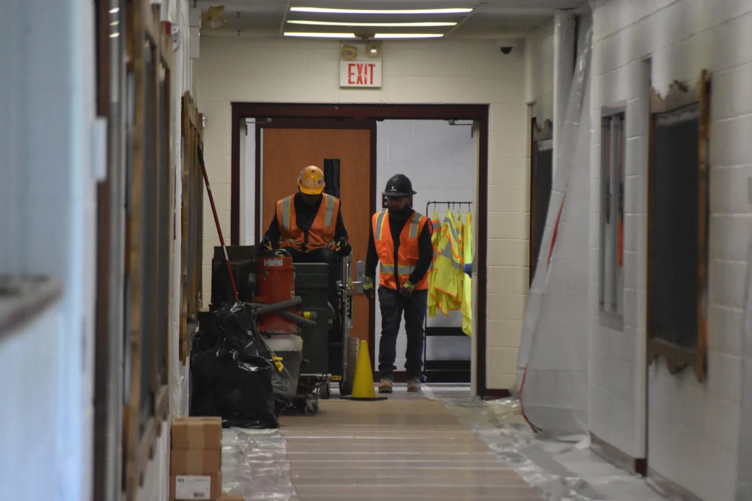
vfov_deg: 4.6
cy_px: 250
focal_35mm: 300
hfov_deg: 6.9
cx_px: 376
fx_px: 6266
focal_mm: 200
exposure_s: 1/250
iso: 2800
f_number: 5.6
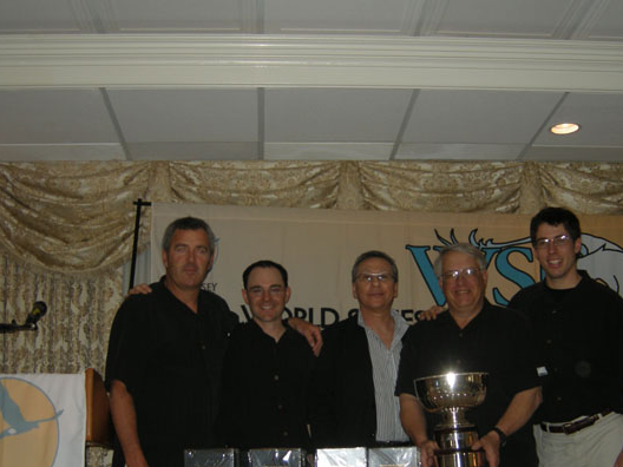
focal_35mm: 53
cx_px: 374
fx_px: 954
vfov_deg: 27.4
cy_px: 297
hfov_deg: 36.0
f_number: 2.7
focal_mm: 7.5
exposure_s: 1/60
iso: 66
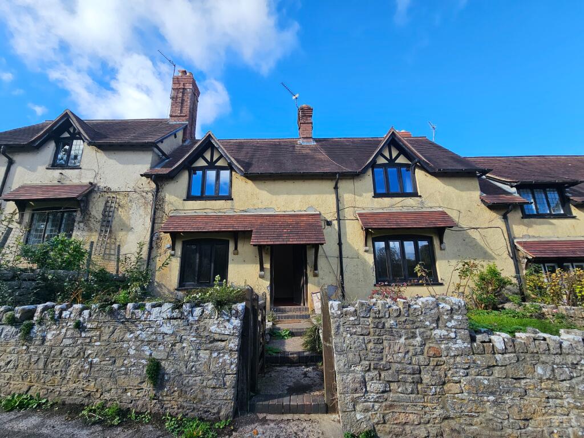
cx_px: 292
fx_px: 219
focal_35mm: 13
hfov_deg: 106.2
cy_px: 219
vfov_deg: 89.9
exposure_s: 1/1179
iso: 50
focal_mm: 2.2
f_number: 2.2
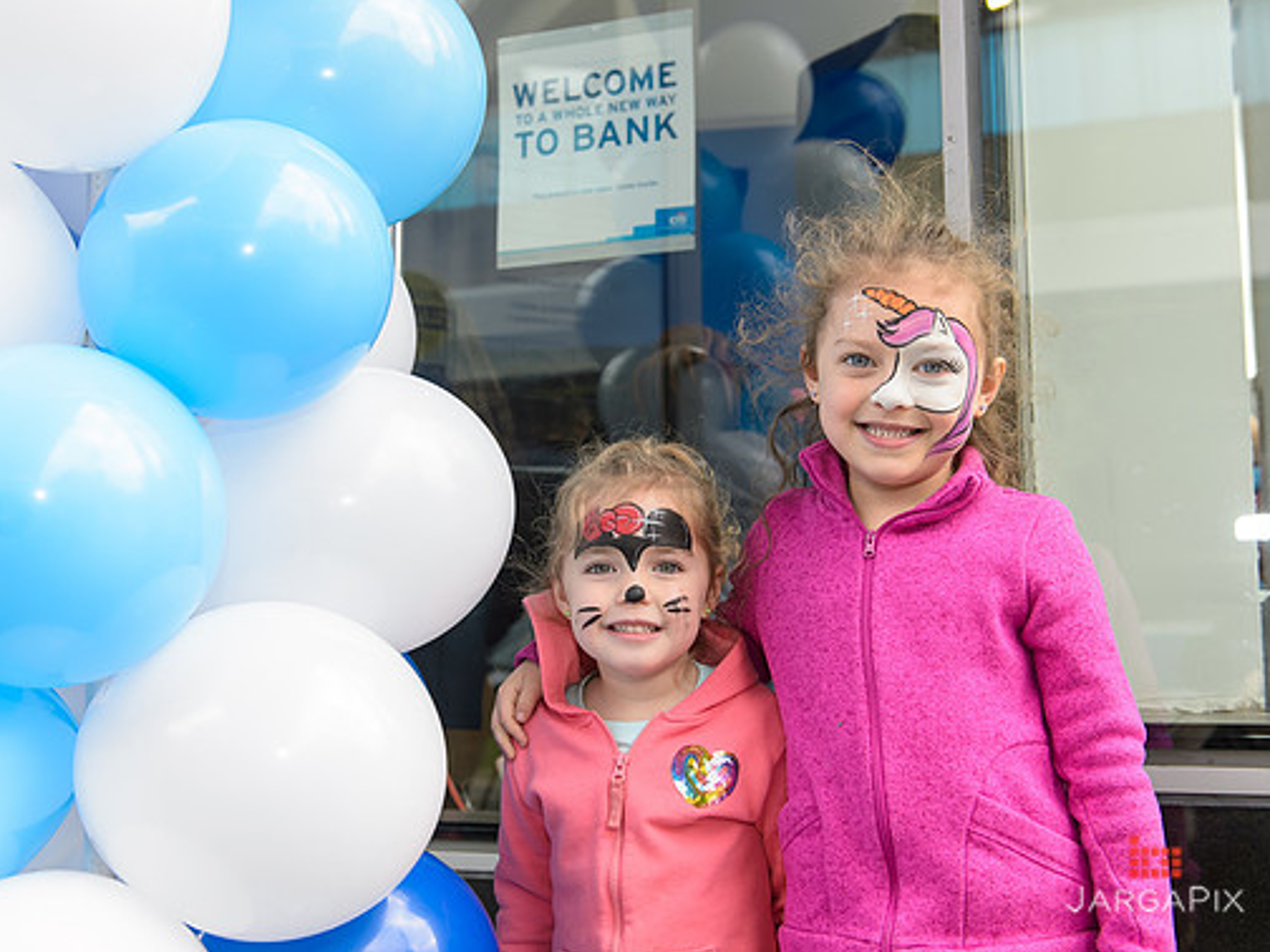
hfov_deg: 44.7
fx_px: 1541
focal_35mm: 42
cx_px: 577
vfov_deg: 34.3
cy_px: 481
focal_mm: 38
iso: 640
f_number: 4
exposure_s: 1/250
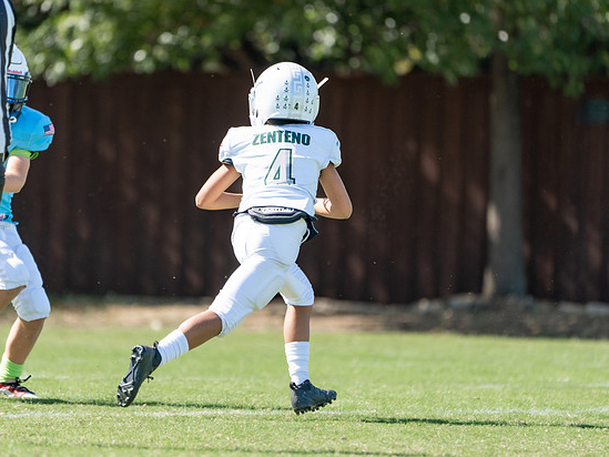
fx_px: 9625
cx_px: 248
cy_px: 216
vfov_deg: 2.7
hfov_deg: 3.6
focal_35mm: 547
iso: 160
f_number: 5.6
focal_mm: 400
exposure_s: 1/800
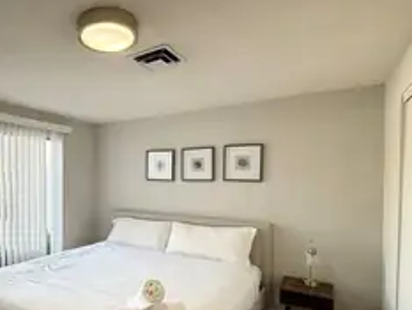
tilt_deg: -0.9
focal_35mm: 24
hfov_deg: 68.8
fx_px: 286
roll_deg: -0.2
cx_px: 126
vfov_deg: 56.5
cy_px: 182
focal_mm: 2.22
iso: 80
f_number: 2.2
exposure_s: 1/120
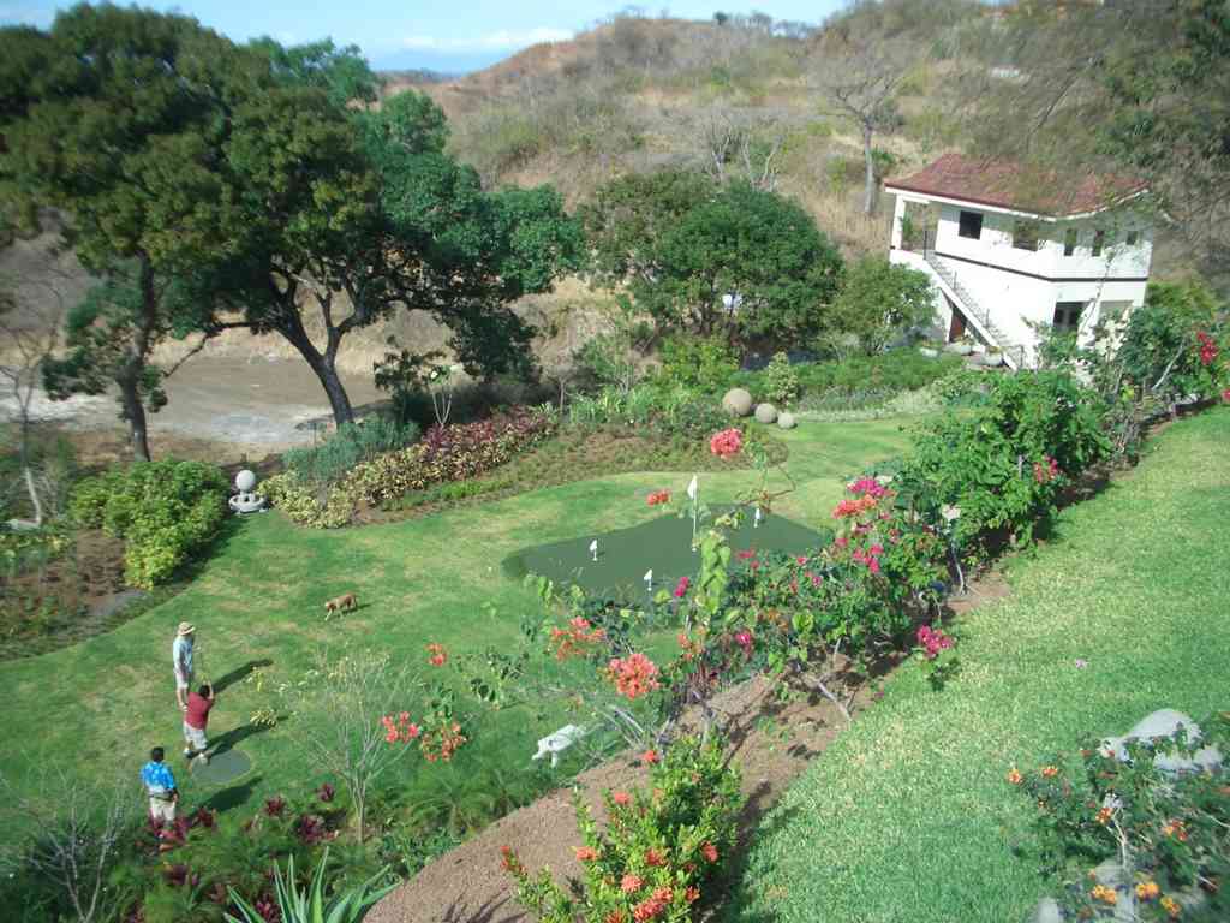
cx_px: 615
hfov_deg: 52.6
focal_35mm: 35
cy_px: 462
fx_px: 1244
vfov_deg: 40.7
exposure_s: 1/800
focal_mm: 5.8
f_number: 2.6
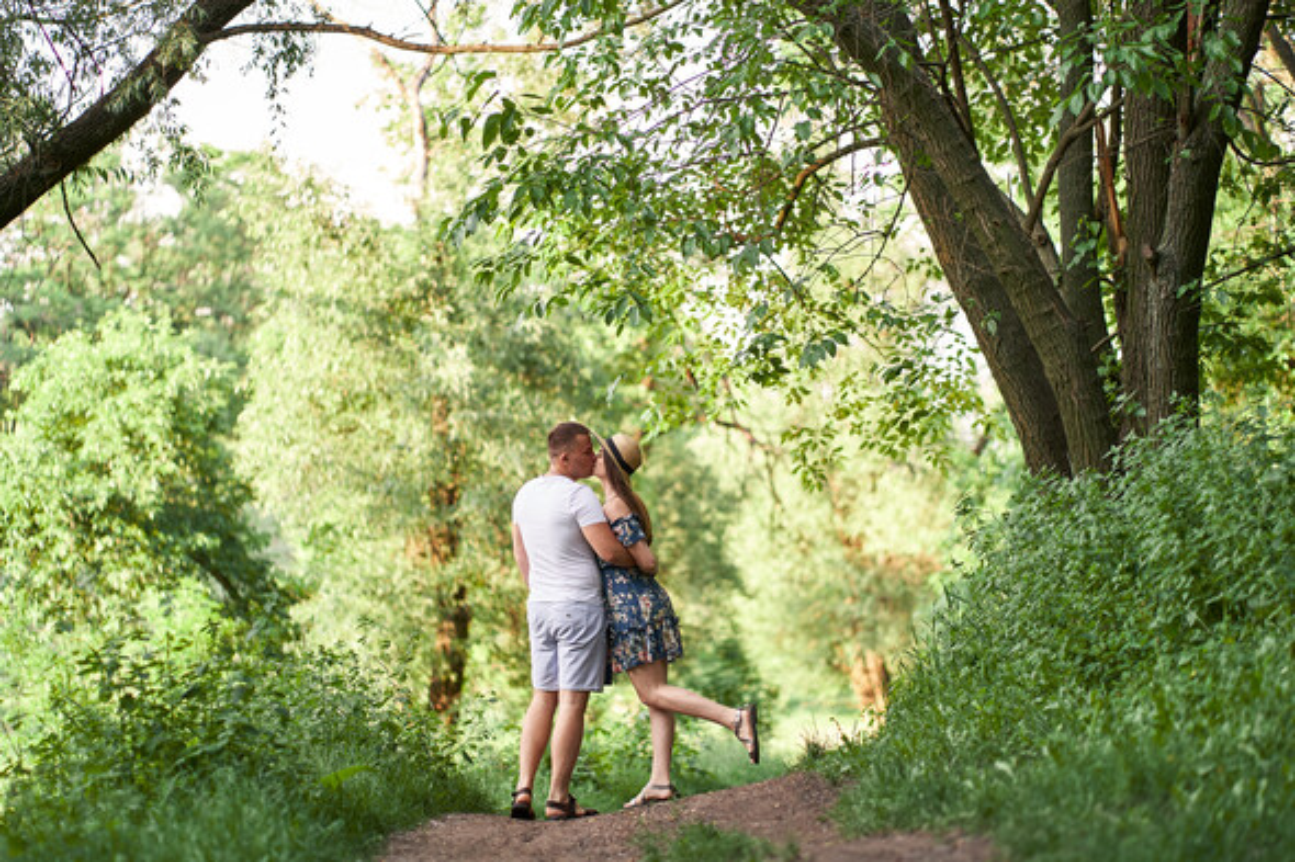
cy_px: 431
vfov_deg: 16.1
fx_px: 3057
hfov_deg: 23.9
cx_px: 648
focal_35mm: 85
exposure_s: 1/500
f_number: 1.8
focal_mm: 85
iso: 400
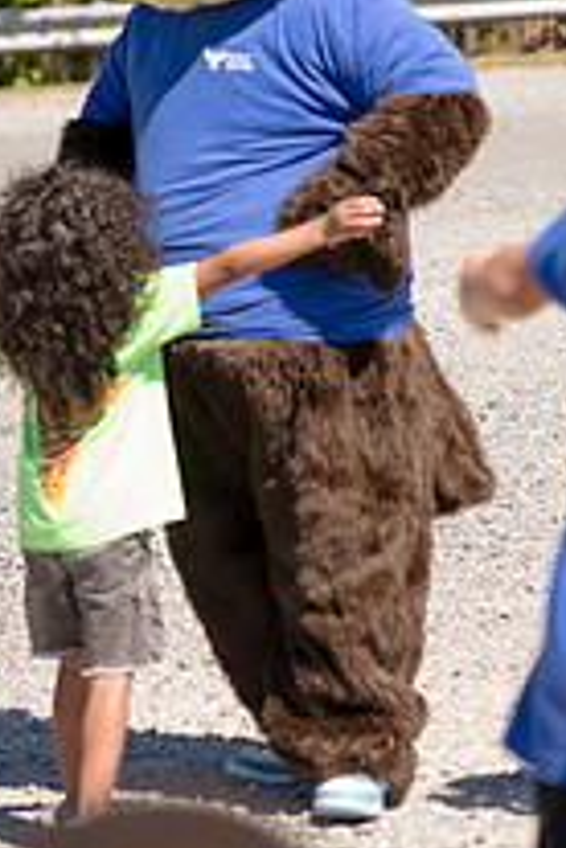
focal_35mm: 243
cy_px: 262
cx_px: 353
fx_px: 5730
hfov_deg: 5.7
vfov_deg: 8.5
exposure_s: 1/250
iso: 64
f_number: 4.5
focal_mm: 112
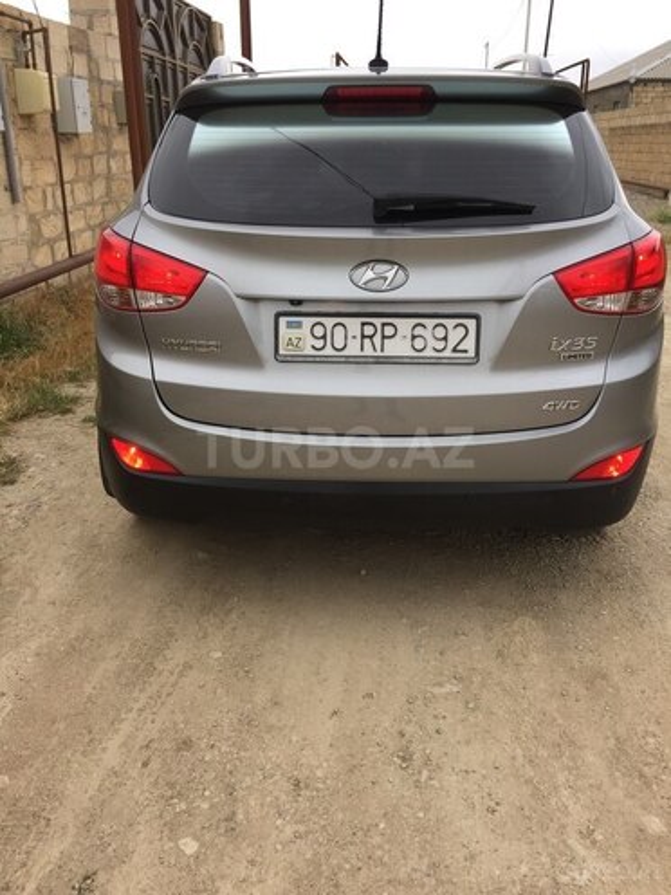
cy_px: 448
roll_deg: -0.1
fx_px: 750
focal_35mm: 29
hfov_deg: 48.2
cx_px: 336
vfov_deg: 61.7
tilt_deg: -20.0
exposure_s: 1/235
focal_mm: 4.15
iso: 32
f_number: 2.2
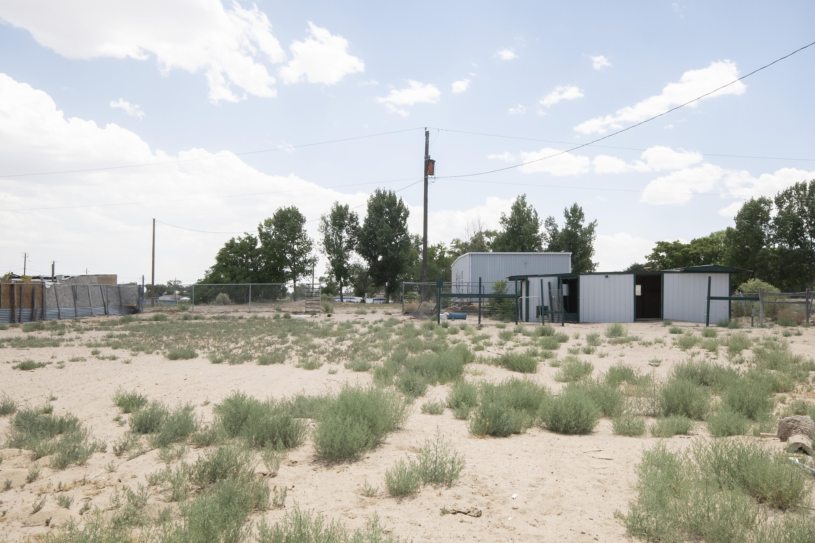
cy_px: 272
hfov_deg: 65.5
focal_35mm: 28
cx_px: 408
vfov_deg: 46.4
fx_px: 634
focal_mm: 19
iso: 500
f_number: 18
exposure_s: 1/250
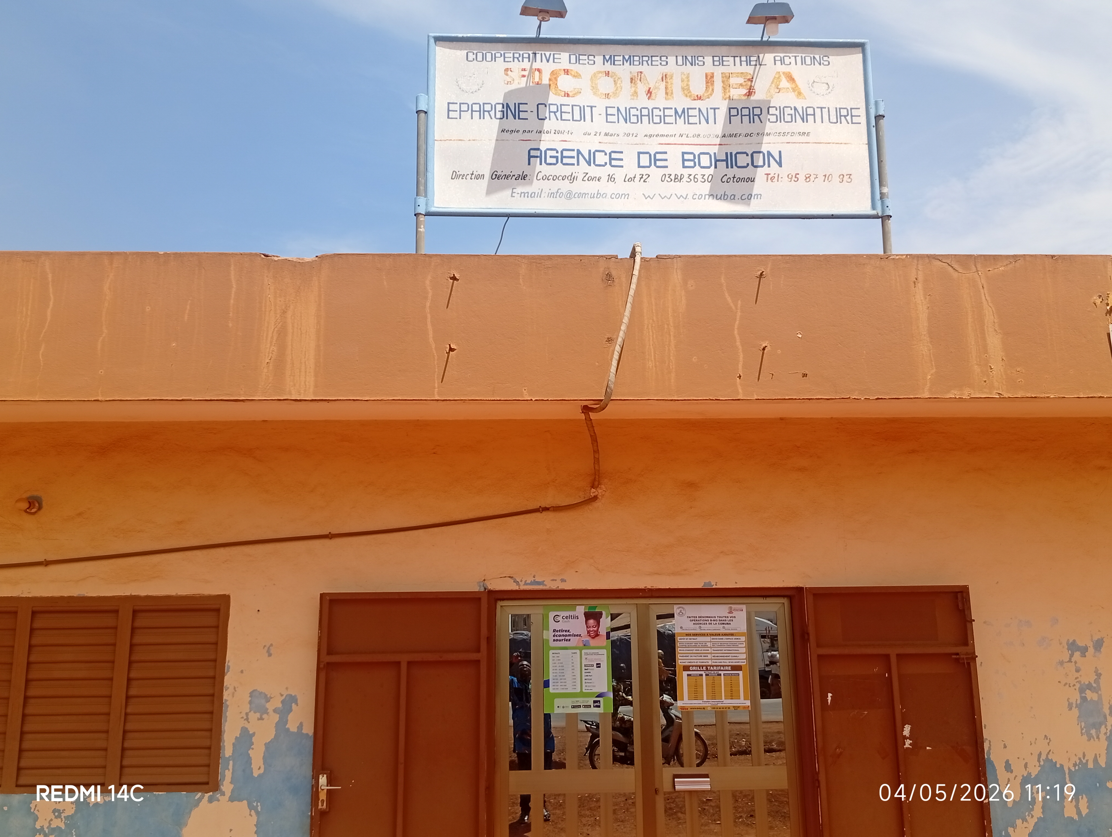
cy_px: 418
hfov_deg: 55.3
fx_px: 1062
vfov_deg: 43.0
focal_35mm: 33
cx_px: 556
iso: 50
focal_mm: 3.98
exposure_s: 1/531
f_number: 1.8
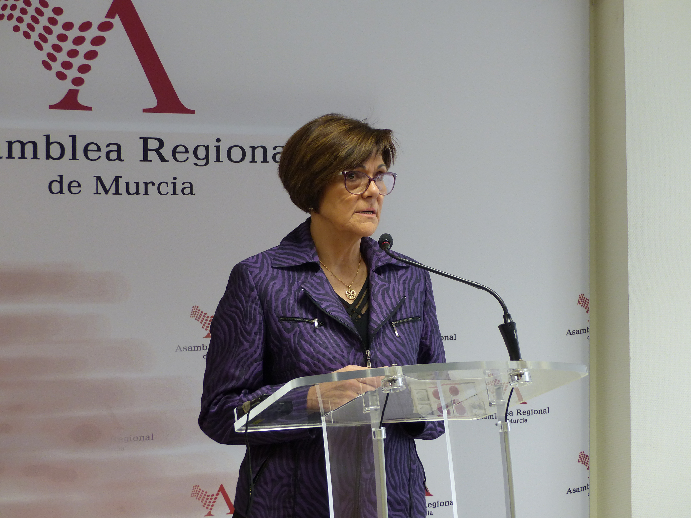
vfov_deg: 17.2
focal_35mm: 86
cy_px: 259
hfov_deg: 22.8
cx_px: 346
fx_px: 1717
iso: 200
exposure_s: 1/60
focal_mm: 15.5
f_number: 2.8
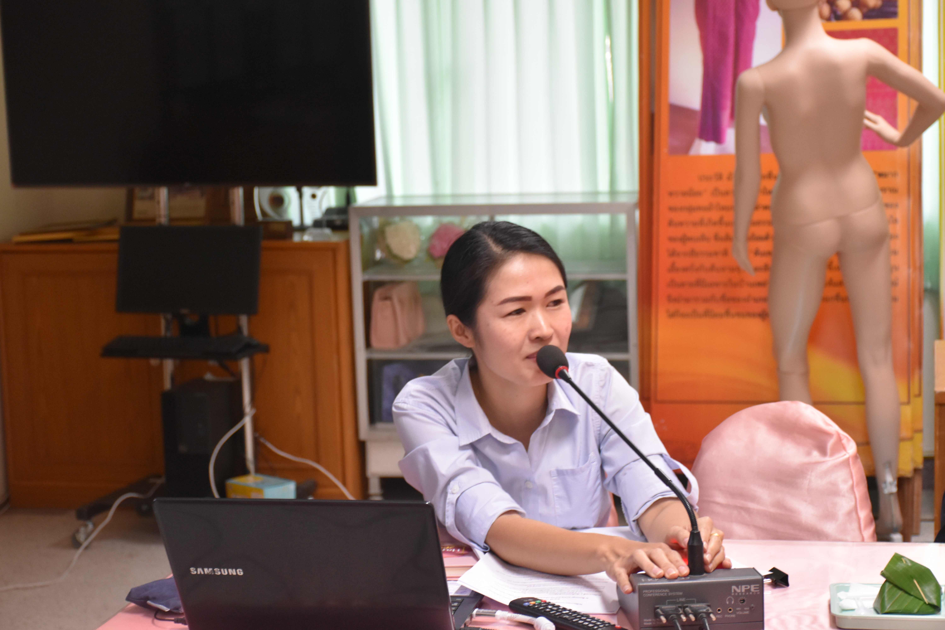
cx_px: 472
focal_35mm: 72
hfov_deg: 28.1
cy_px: 315
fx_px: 1890
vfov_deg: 18.9
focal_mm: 48
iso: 1800
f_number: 4.5
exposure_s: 1/60
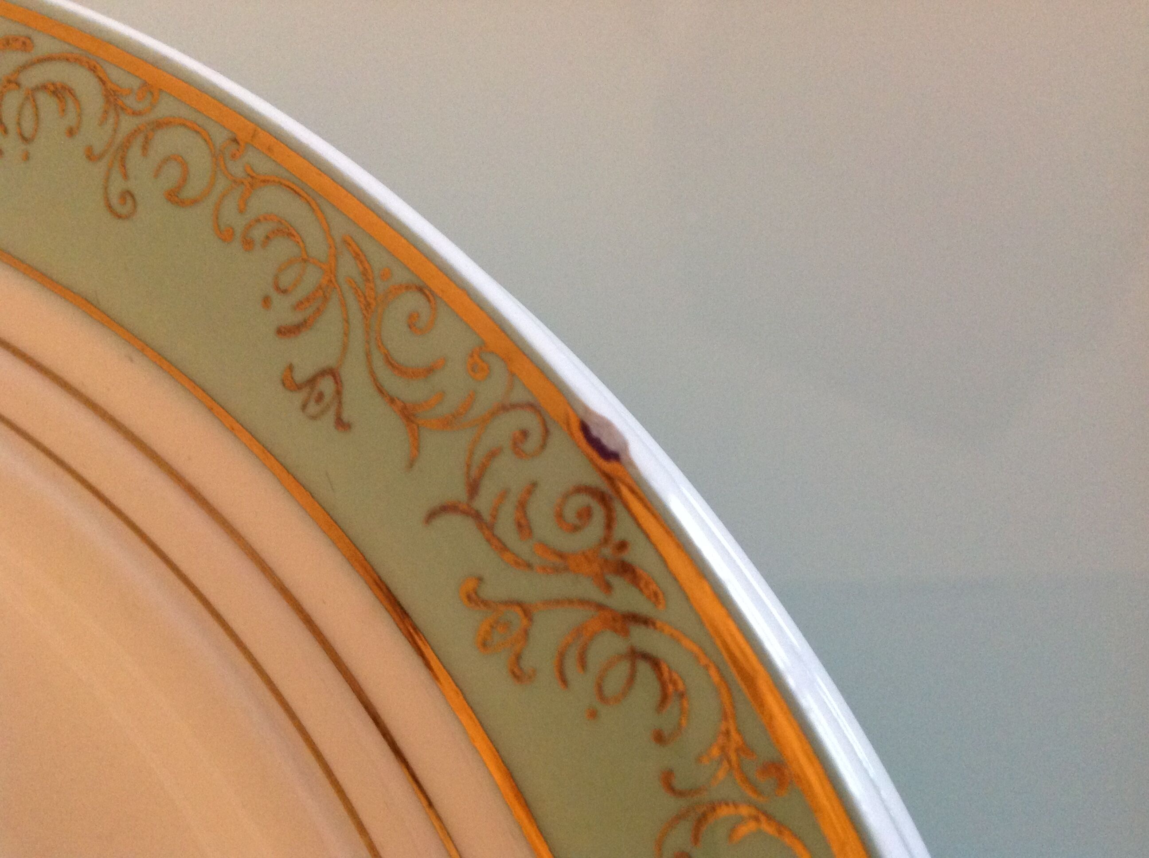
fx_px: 1160
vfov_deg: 40.6
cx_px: 574
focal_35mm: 35
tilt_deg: -75.3
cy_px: 429
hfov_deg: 52.7
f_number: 2.4
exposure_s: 1/17
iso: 320
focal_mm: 4.28
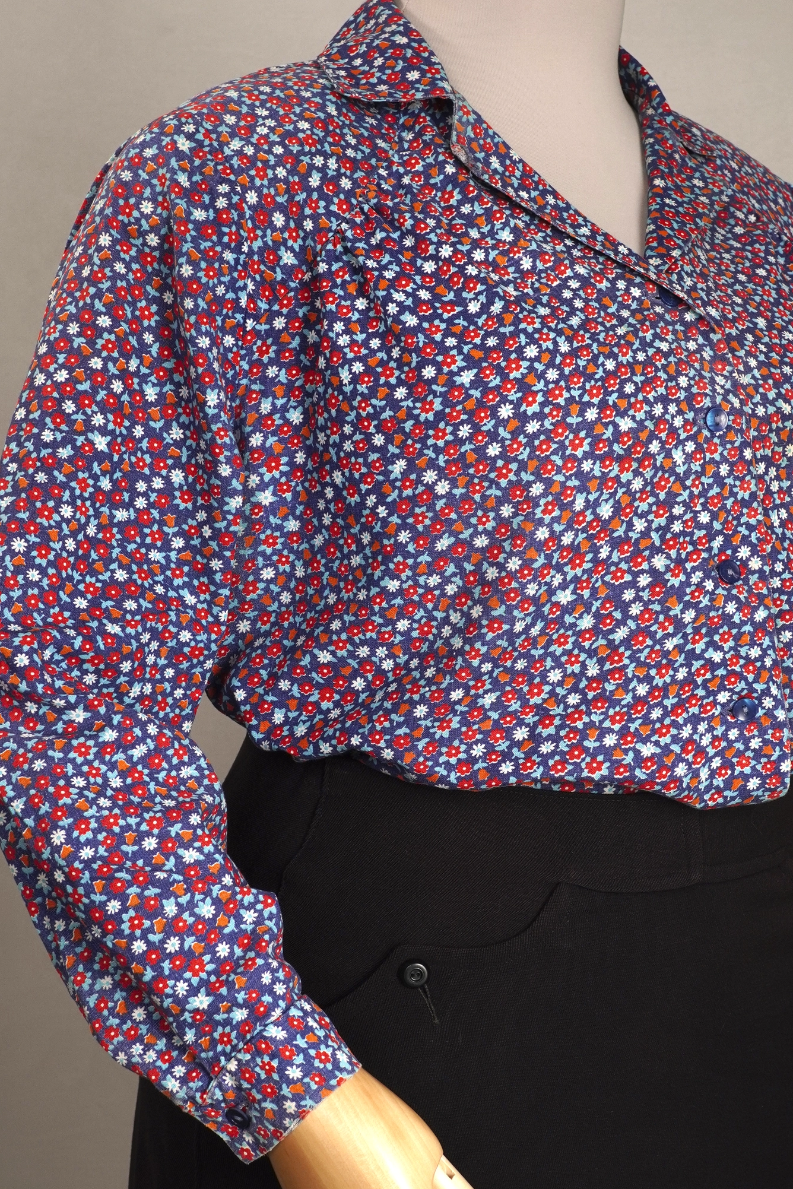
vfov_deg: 29.2
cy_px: 626
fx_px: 2279
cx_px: 496
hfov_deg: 19.7
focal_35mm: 69
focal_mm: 32
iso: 400
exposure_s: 1/60
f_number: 7.1
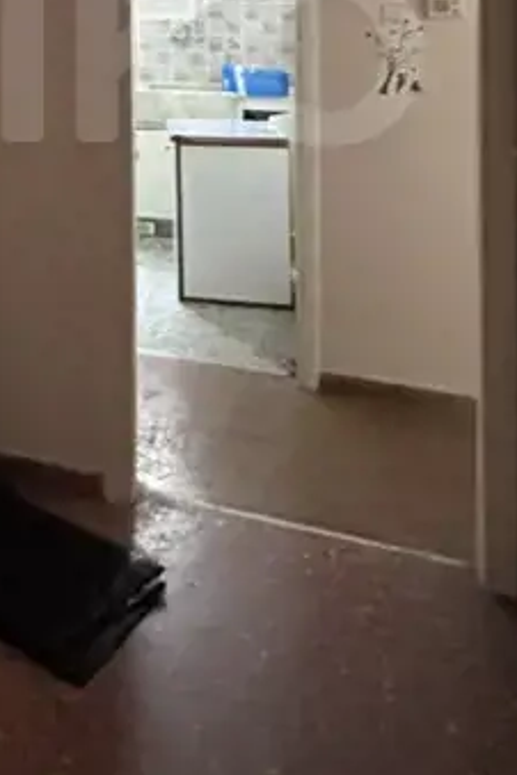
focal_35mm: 44
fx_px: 948
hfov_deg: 25.9
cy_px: -18
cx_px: -162
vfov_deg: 38.8
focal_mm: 2.22
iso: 2500
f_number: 2.2
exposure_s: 1/30
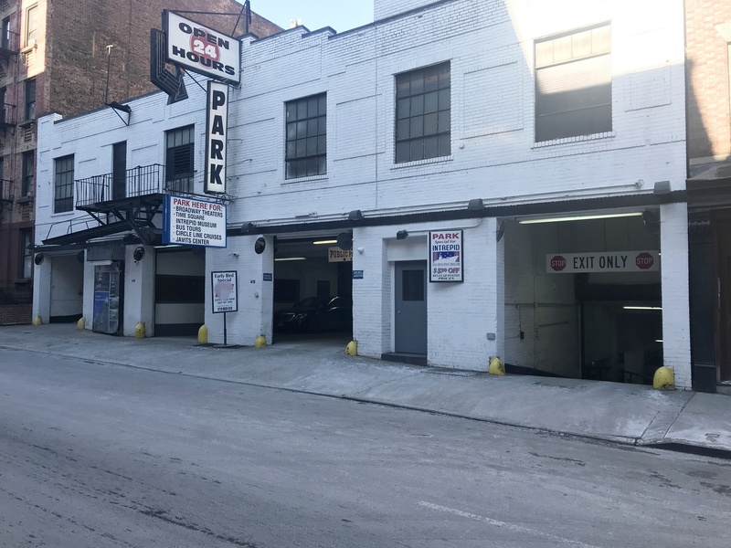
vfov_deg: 49.7
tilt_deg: +2.1
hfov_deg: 63.4
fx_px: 591
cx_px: 366
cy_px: 274
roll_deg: -0.6
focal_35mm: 28
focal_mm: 3.99
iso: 20
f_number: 1.8
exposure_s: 1/257
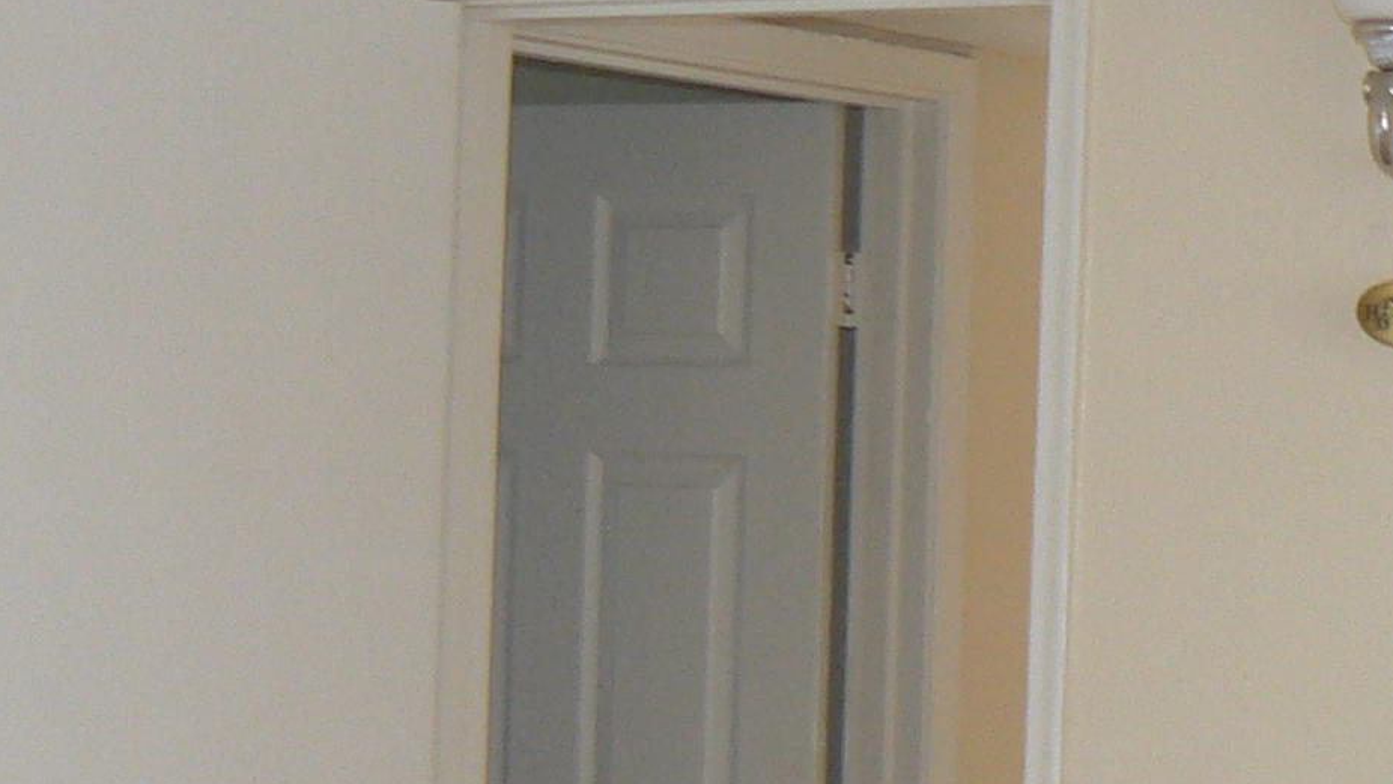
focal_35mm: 127
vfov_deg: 9.5
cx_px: 1458
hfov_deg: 16.5
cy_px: 724
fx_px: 4691
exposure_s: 1/13
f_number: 2.8
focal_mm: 6
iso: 100
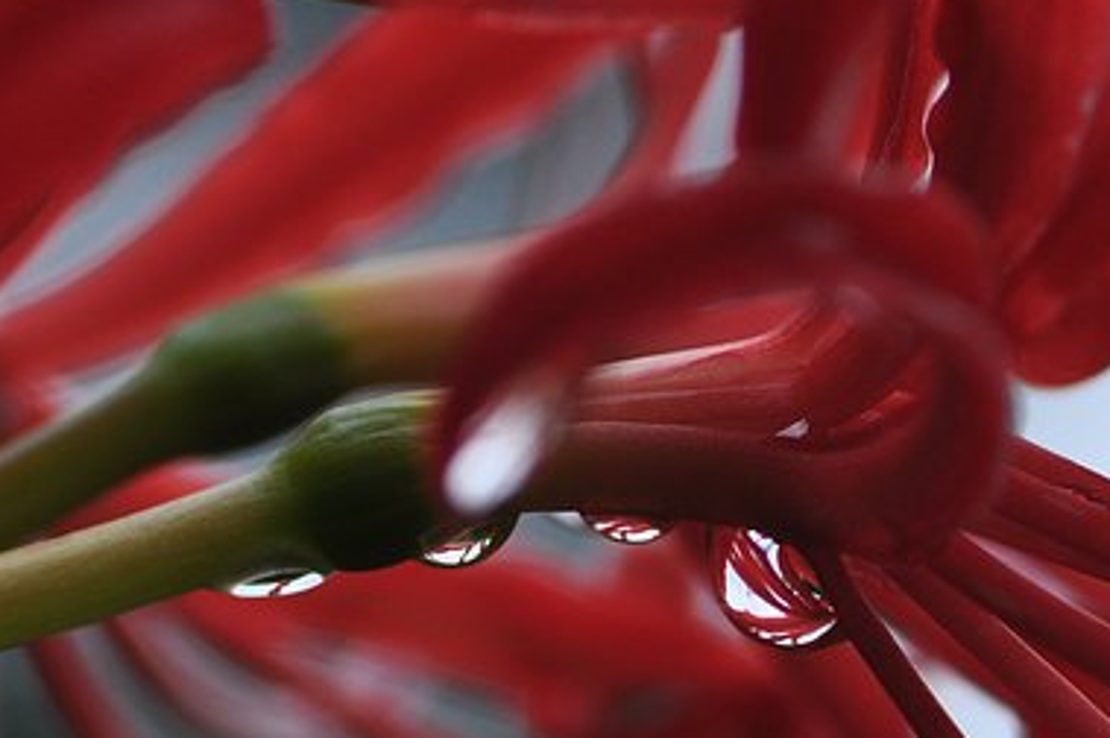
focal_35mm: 365
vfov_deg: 3.7
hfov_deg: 5.6
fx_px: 11244
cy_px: 955
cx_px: 884
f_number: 8
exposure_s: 1/640
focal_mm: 90
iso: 200
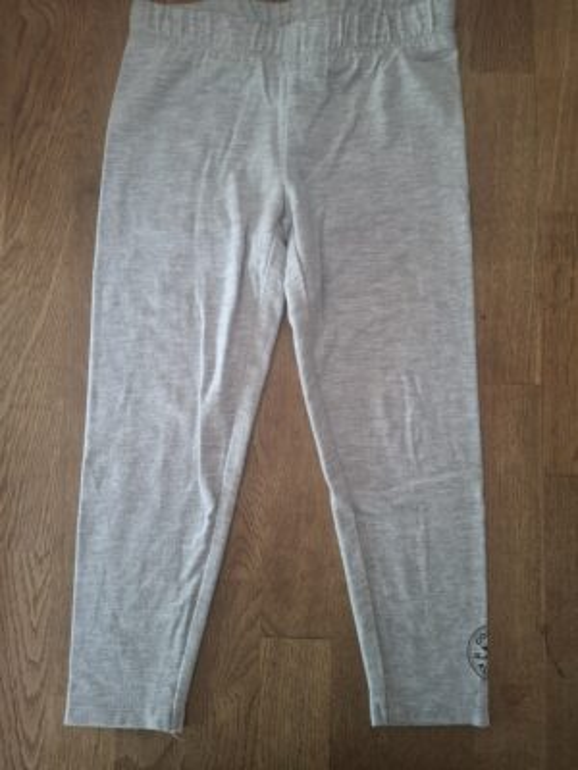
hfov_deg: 58.9
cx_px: 289
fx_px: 512
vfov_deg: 73.9
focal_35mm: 23
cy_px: 385
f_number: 1.8
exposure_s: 1/60
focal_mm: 5.54
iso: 250
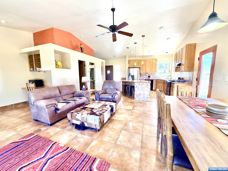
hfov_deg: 102.1
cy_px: 86
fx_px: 92
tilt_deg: -6.3
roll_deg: +0.4
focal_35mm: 14
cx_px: 114
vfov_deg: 85.7
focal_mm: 2.22
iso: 200
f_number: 2.2
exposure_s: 1/120
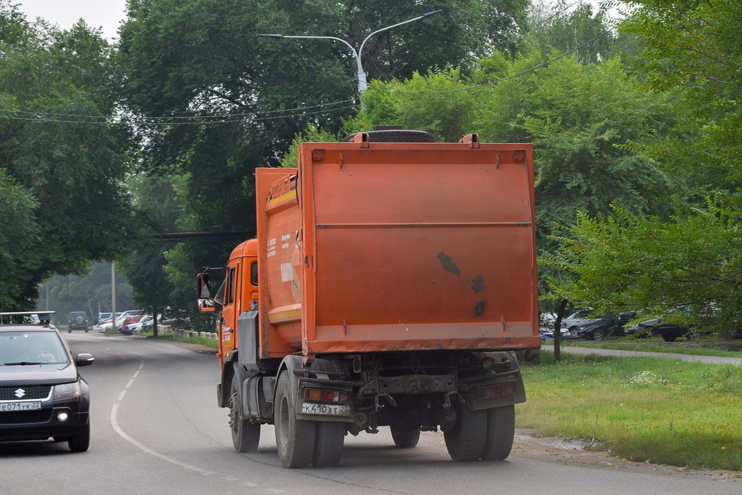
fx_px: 1700
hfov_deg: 24.6
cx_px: 371
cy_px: 248
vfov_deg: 16.6
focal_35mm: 82
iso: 220
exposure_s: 1/250
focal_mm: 55
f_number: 8
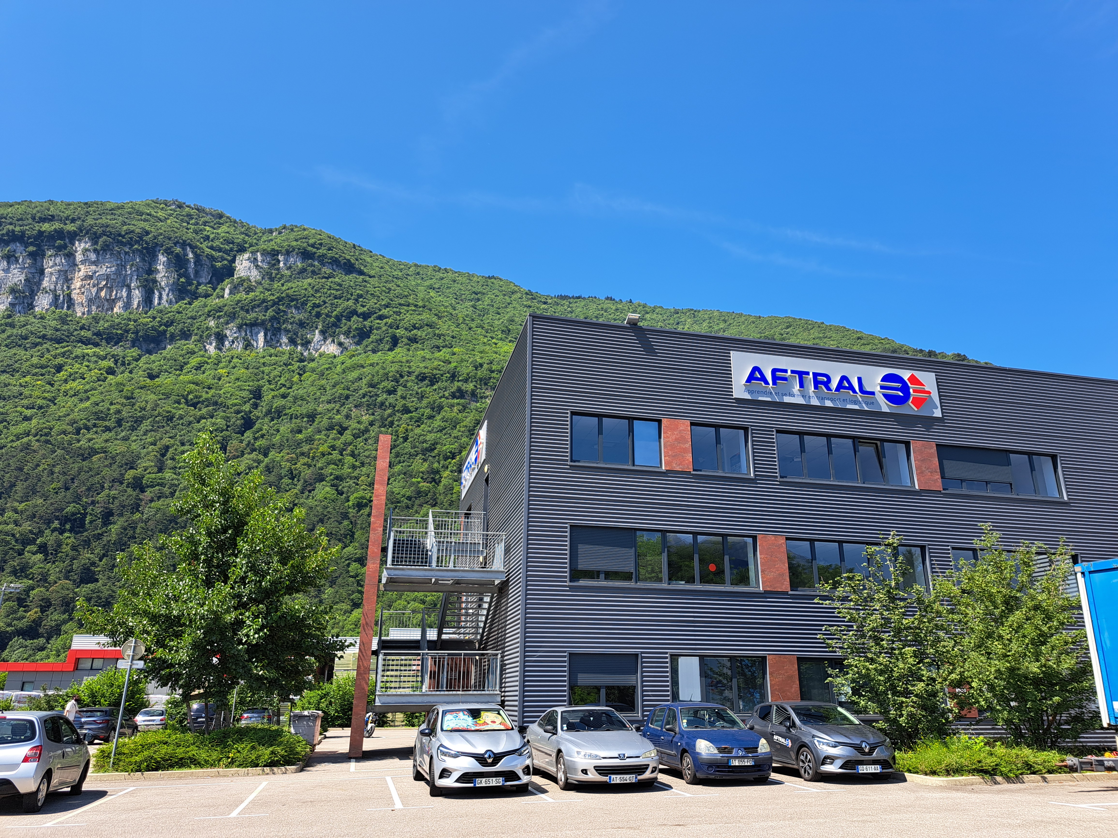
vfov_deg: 56.8
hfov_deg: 71.6
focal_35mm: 24
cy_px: 419
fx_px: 775
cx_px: 559
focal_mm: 5.23
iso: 50
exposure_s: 1/569
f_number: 1.8
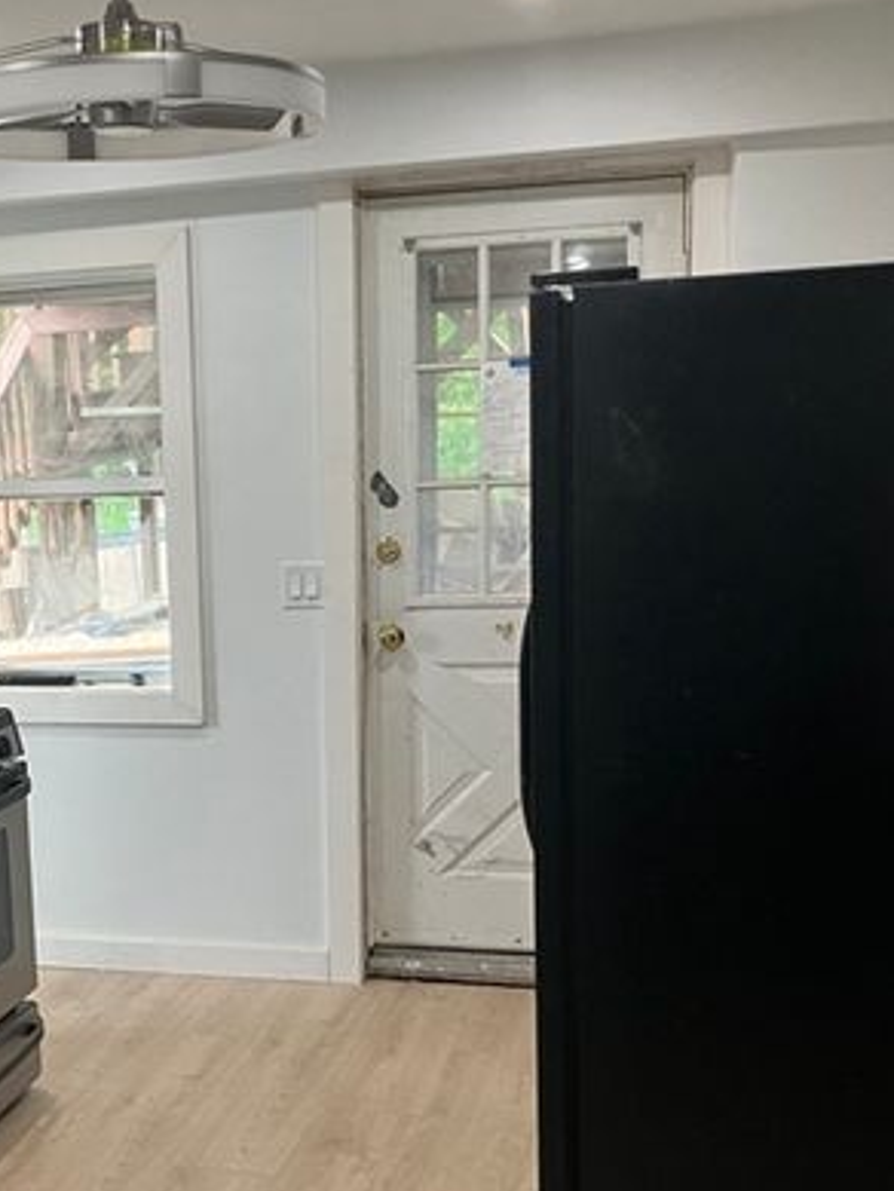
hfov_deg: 29.7
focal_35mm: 48
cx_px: 208
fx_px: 1652
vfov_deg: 39.4
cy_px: 742
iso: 100
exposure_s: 1/60
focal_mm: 3.99
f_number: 1.8
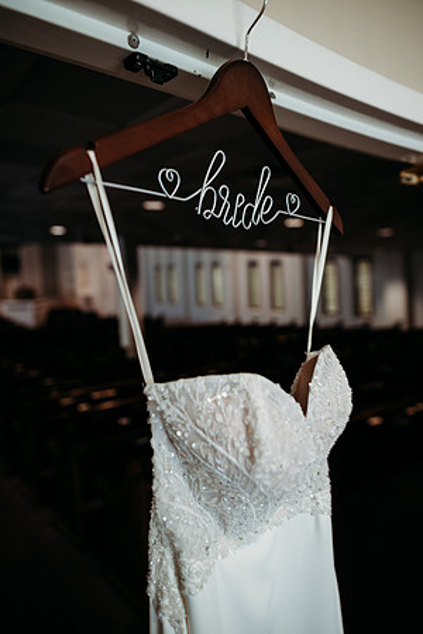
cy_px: 317
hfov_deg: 53.1
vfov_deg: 73.7
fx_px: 423
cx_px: 212
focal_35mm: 24
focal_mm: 24
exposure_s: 1/160
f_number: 2.5
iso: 400
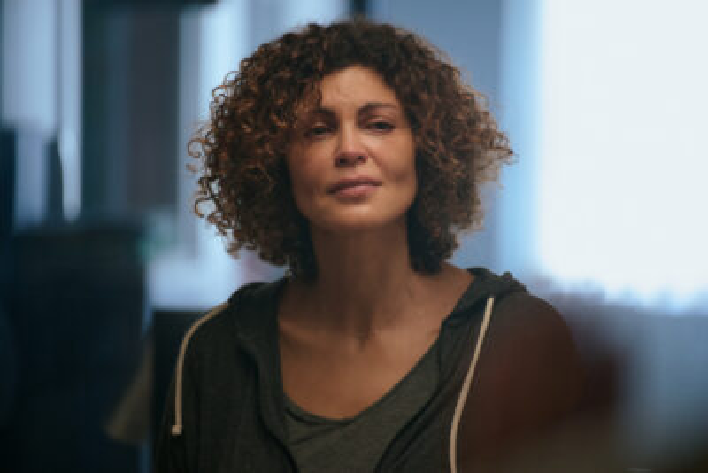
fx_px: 3935
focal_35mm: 200
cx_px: 354
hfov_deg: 10.3
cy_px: 236
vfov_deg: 6.9
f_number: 2.8
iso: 1250
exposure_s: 1/160
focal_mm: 200
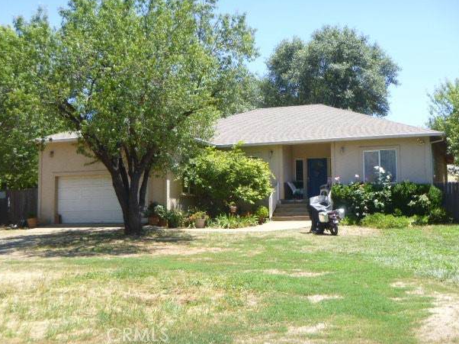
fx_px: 663
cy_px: 162
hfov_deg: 38.2
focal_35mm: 50
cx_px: 239
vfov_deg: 29.1
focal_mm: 8.4
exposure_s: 1/125
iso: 100
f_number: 4.8
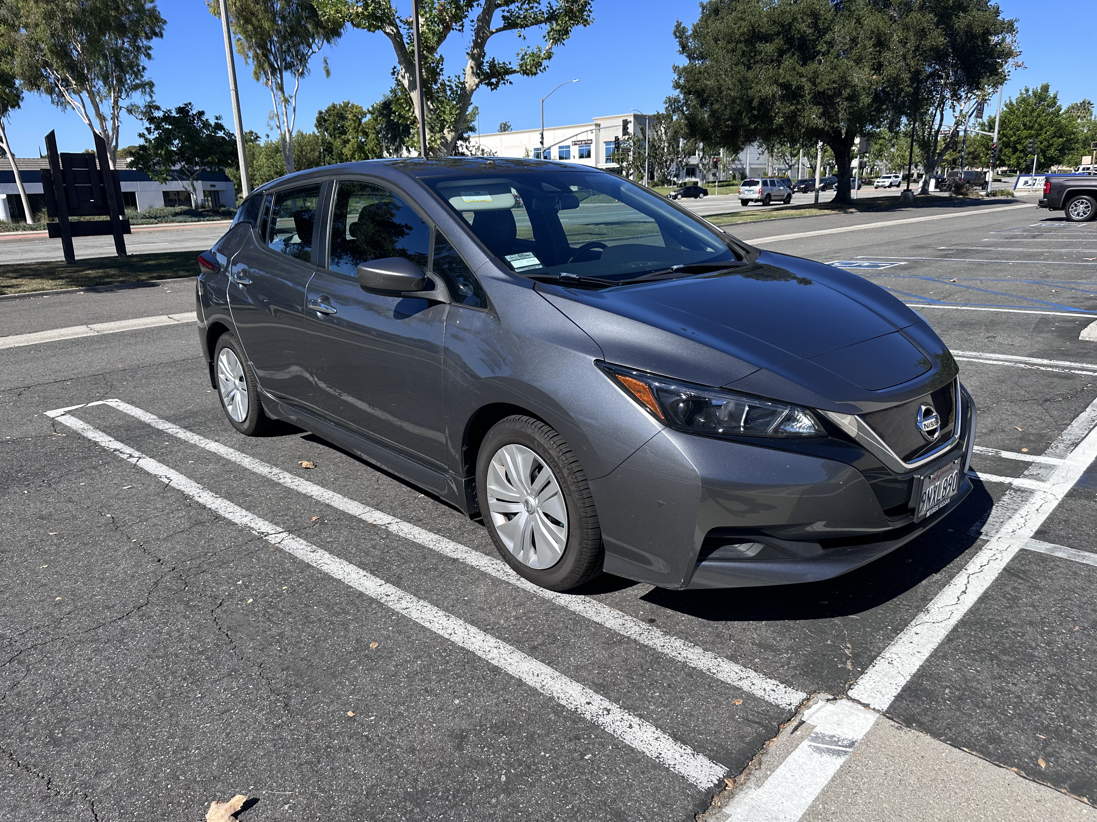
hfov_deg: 71.6
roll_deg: +0.9
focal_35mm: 24
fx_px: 761
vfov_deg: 56.8
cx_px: 548
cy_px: 411
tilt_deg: -15.8
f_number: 1.78
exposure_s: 1/3717
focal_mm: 6.86
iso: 80
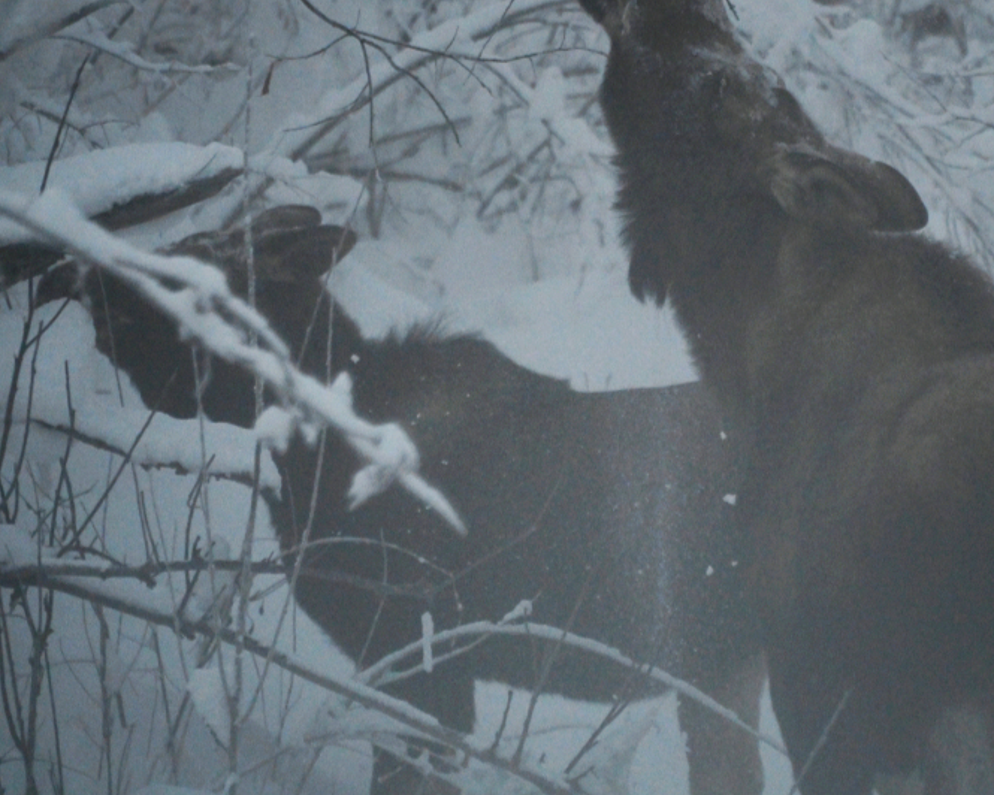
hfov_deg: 4.6
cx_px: 531
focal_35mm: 423
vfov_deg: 3.7
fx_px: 12444
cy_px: 305
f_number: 5.6
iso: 2500
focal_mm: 300
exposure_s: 1/1000
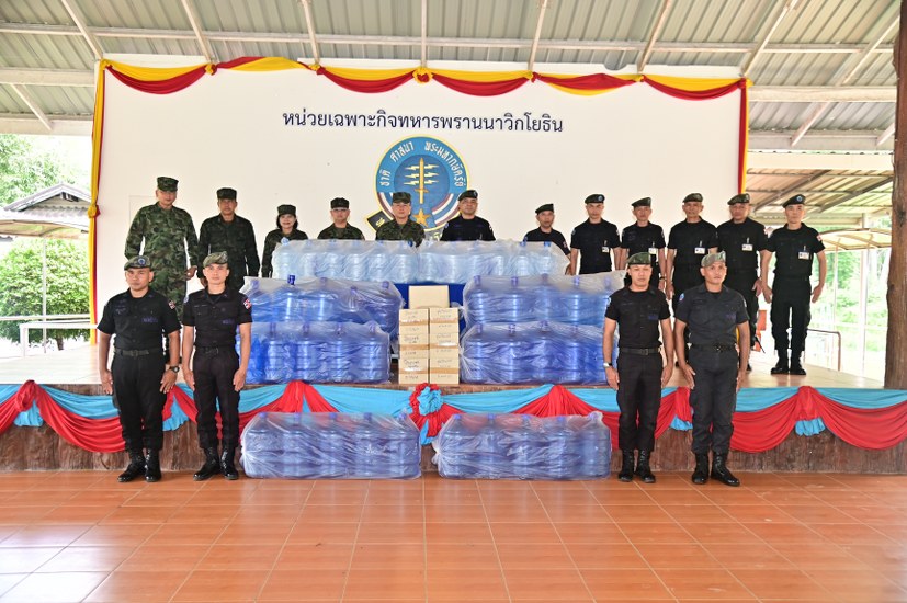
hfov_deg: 58.8
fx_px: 806
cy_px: 302
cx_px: 454
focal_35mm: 32
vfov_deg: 41.1
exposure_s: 1/200
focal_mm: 32
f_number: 4
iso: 800
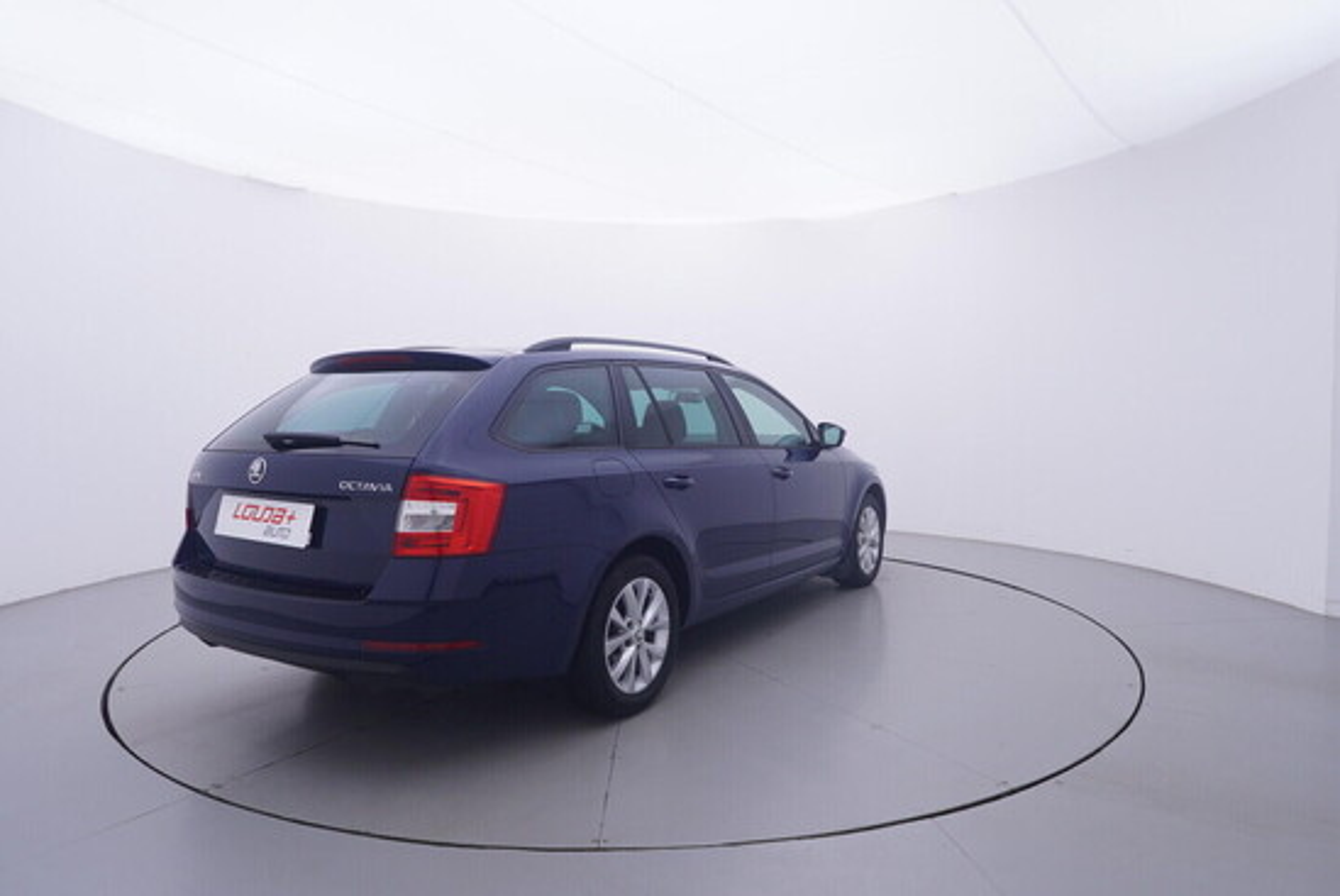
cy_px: 448
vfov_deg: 56.2
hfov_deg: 77.3
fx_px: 838
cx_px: 670
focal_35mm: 22
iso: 200
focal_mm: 15
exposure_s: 1/80
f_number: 5
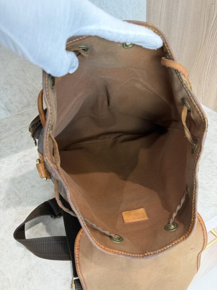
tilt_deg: -42.3
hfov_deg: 56.8
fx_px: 201
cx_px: 108
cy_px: 145
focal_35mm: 24
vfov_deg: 71.6
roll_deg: +6.1
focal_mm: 6.76
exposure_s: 1/60
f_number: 1.78
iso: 250
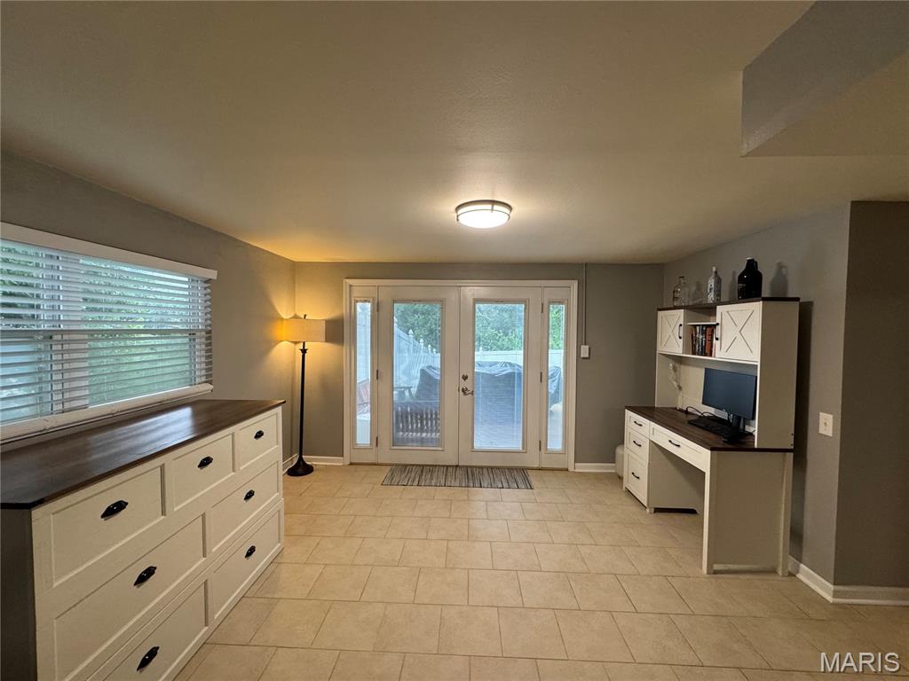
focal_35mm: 14
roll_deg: -0.5
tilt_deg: -2.8
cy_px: 340
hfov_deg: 102.1
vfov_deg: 85.7
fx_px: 368
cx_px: 454
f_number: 2.2
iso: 250
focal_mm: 2.22
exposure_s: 1/120
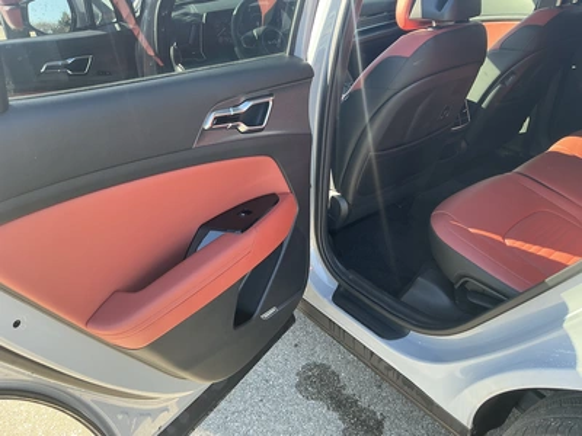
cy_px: 218
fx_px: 471
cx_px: 291
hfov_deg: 63.4
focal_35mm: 28
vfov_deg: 49.7
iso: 32
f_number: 1.8
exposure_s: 1/122
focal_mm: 3
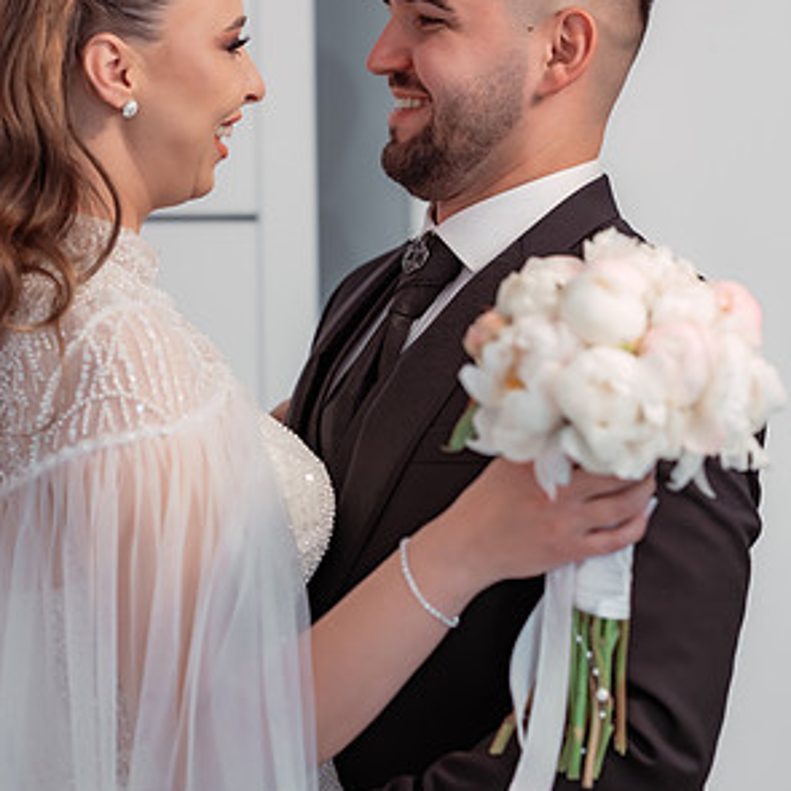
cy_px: 292
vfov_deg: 15.8
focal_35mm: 110
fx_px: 2844
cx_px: 398
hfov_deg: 15.8
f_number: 2.8
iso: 1600
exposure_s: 1/320
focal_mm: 85
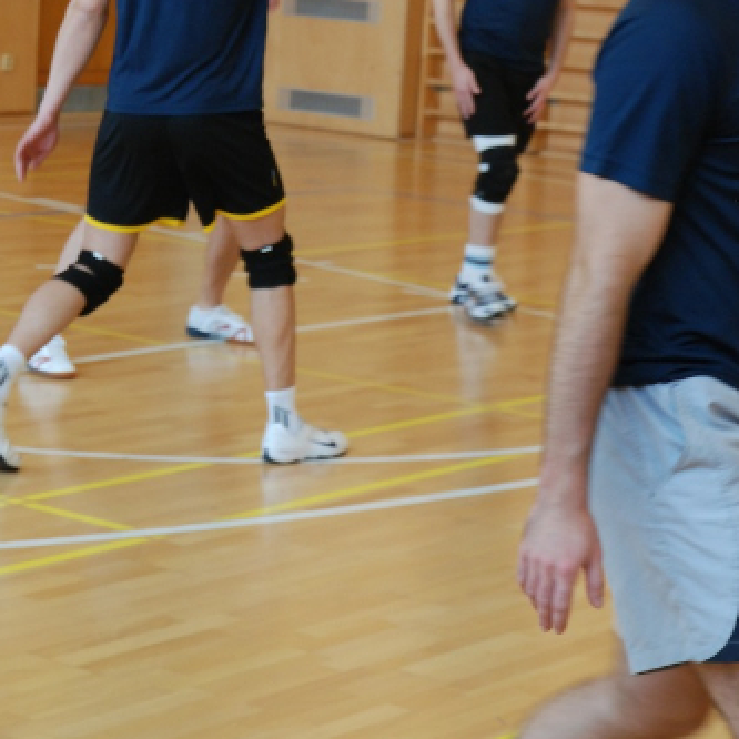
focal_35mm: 115
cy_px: 155
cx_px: 418
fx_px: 2778
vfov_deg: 15.1
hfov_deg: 15.2
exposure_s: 1/80
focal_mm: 50
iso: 800
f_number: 4.5
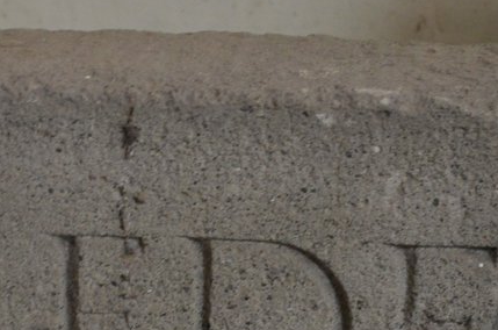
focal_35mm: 157
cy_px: 336
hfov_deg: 13.1
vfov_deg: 8.6
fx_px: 2169
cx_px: 133
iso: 3200
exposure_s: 1/13
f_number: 5.3
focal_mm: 45
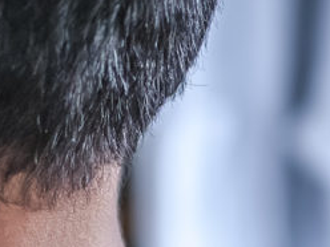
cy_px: 343
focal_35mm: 208
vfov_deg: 7.1
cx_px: 259
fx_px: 1983
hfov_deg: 9.5
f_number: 1.8
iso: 900
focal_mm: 35
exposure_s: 1/125
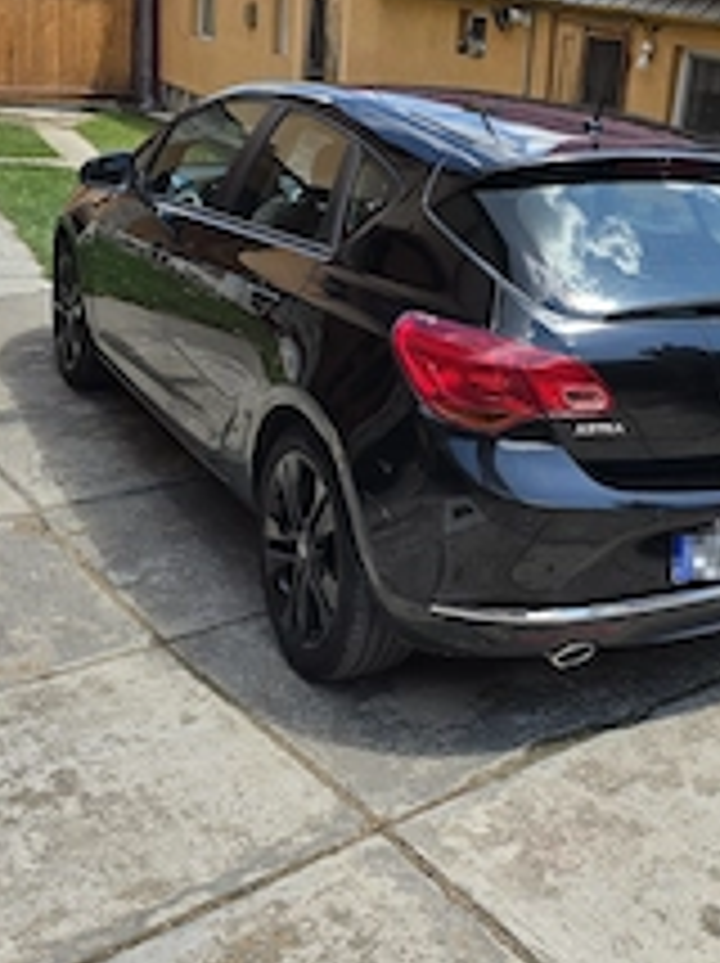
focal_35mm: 43
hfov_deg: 32.9
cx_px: 540
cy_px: 284
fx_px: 1195
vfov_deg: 43.0
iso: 12
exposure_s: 1/526
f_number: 1.7
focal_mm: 6.3
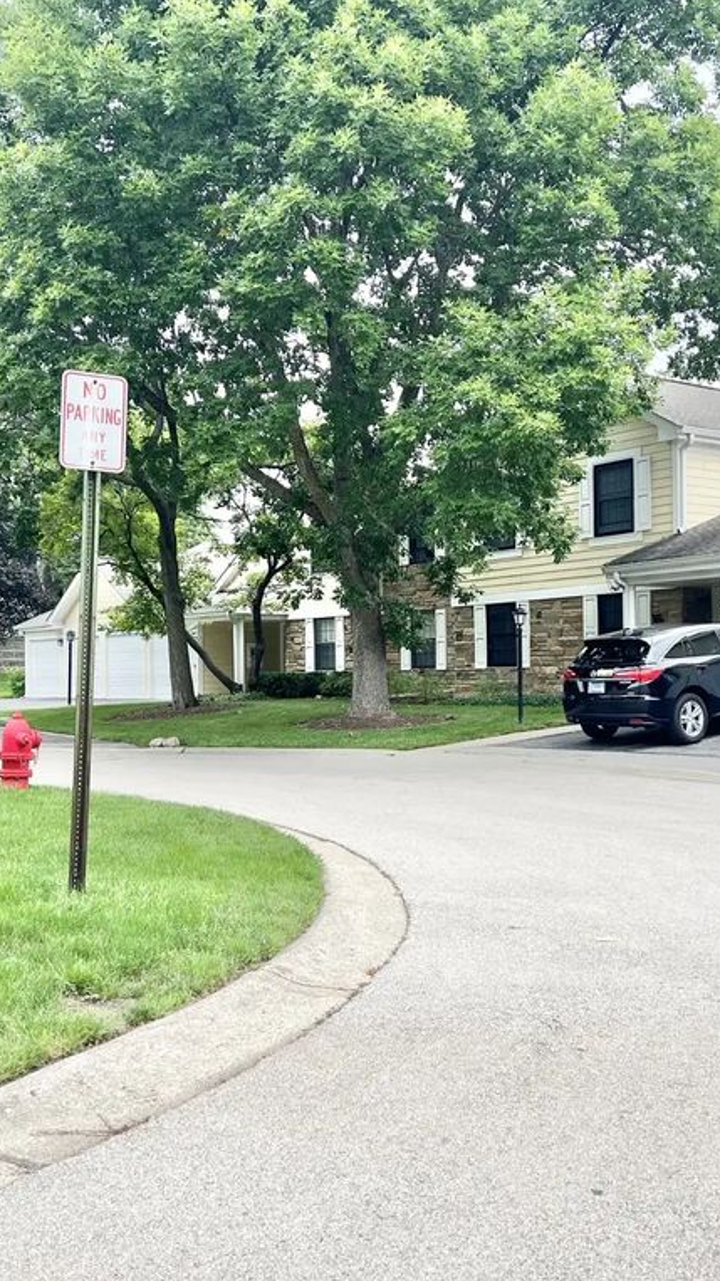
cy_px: 638
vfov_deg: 52.8
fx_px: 1290
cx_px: 391
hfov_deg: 31.2
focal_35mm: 38
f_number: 1.5
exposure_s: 1/1196
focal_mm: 5.7
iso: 50
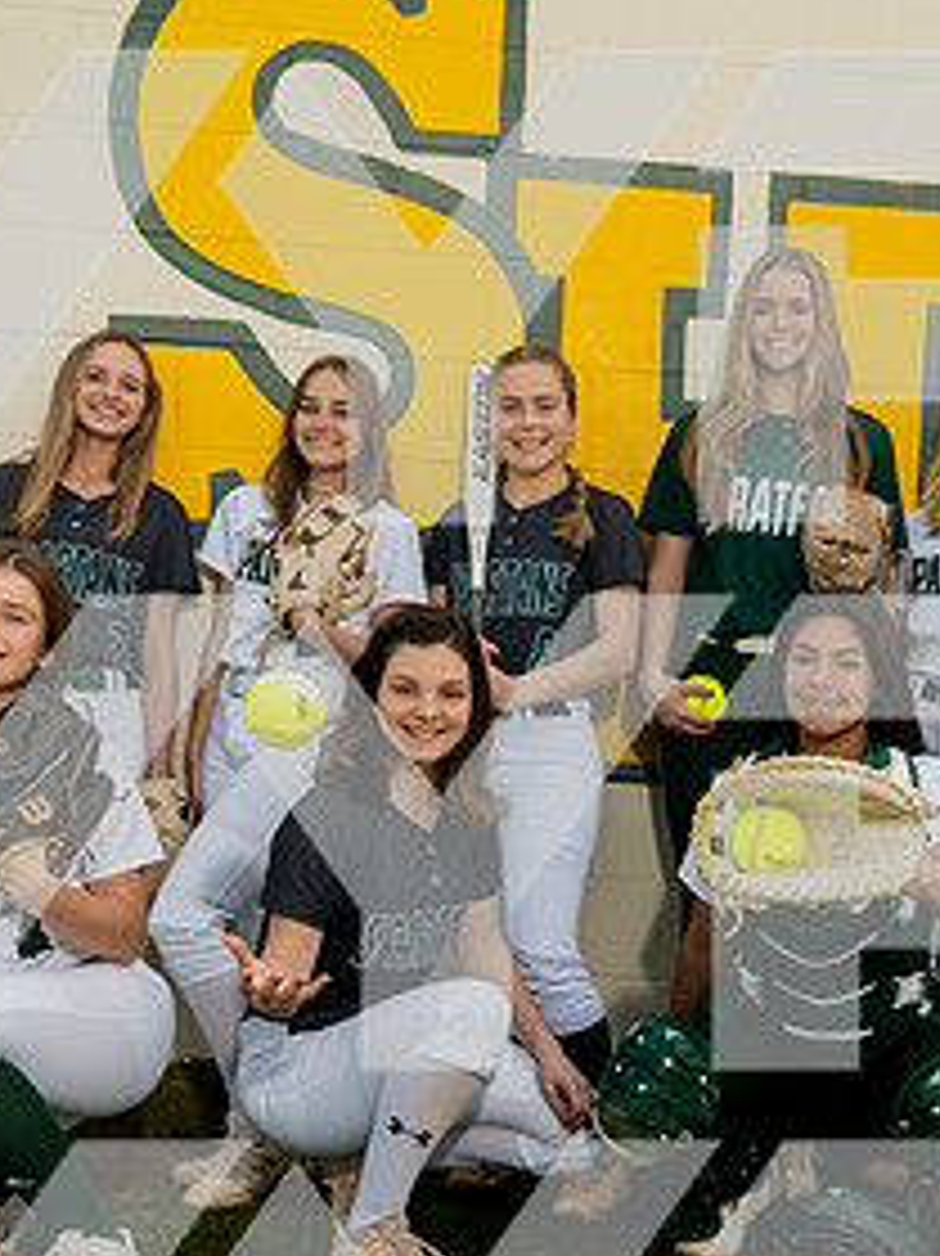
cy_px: 835
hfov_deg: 30.0
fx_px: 1739
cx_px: 625
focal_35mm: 48
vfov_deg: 39.2
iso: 250
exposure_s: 1/250
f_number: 4.5
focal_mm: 24
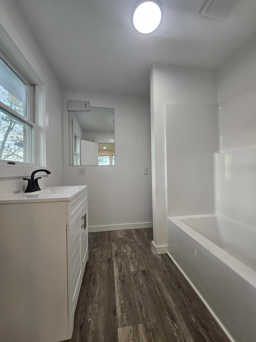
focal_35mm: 13
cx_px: 128
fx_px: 128
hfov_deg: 89.9
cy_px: 171
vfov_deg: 106.2
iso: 64
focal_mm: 1.74
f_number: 2.2
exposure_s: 1/60
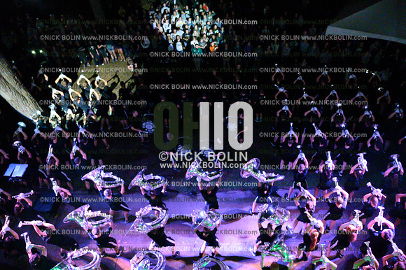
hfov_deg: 73.8
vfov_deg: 53.1
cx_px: 203
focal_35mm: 24
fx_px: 271
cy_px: 135
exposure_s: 1/500
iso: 51200
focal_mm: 24
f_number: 4
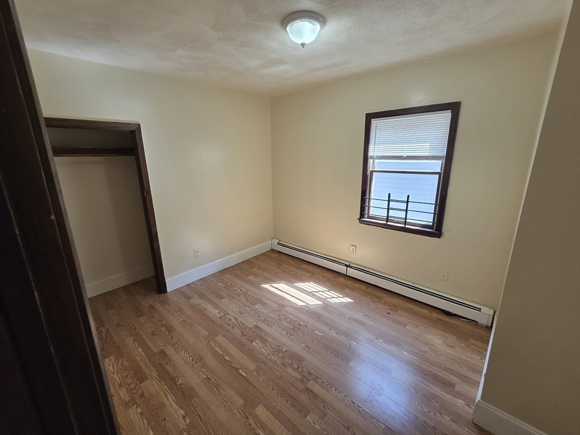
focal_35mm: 13
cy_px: 218
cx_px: 290
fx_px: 218
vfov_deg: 89.9
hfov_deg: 106.2
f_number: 2.2
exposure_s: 1/120
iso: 125
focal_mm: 2.2
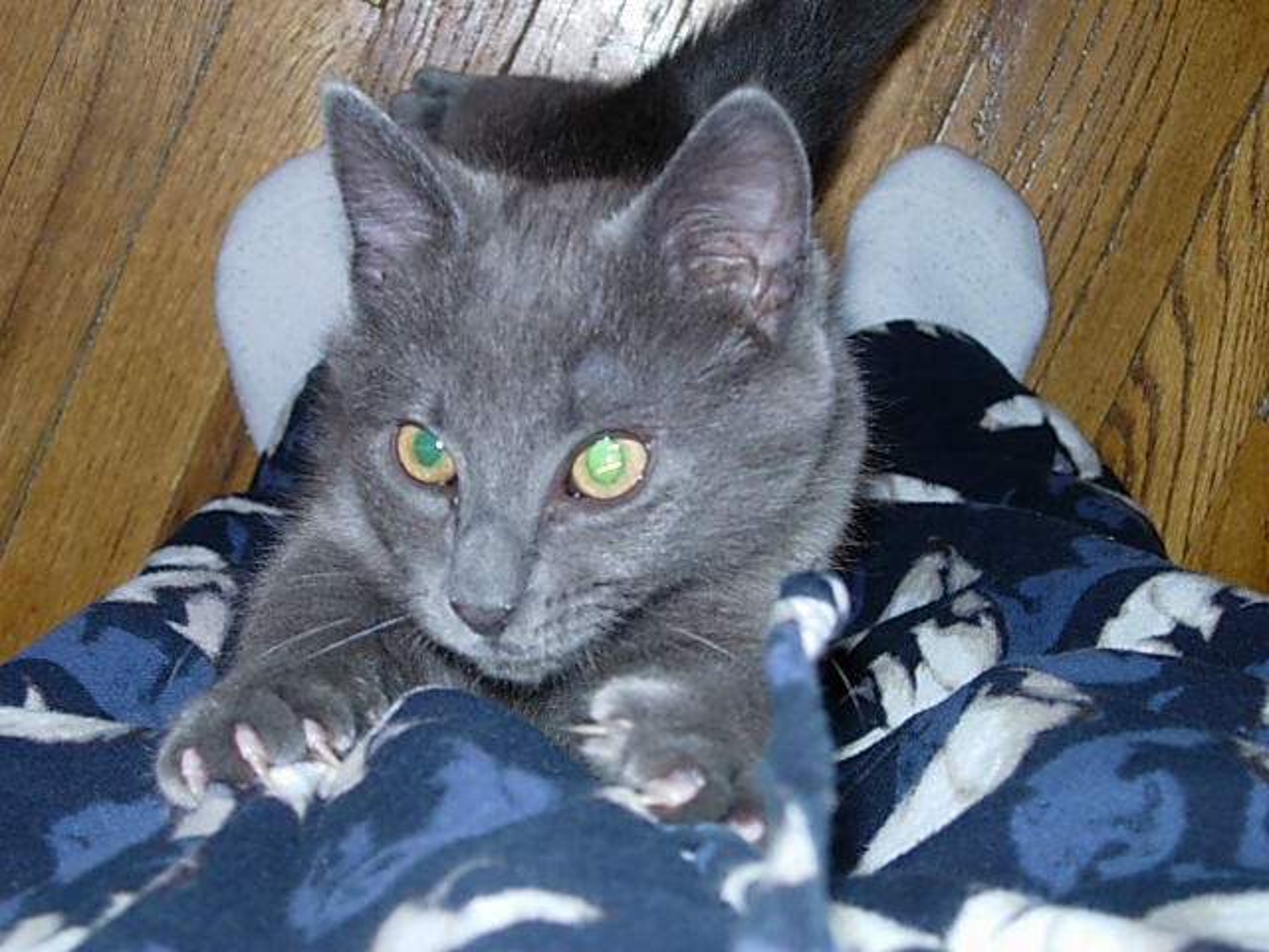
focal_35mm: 72
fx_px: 2639
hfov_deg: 27.0
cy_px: 476
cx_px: 634
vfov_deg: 20.4
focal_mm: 14.9
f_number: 3.7
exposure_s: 1/64
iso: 79
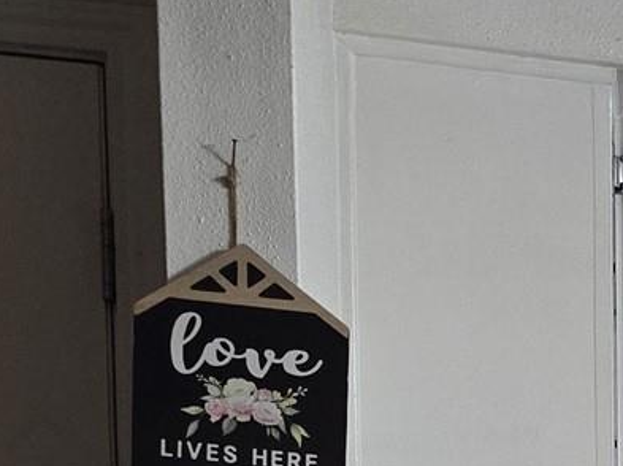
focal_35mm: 120
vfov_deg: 10.9
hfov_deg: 14.0
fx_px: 2158
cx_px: 1233
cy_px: 1006
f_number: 1.7
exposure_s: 1/120
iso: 320
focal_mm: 6.3
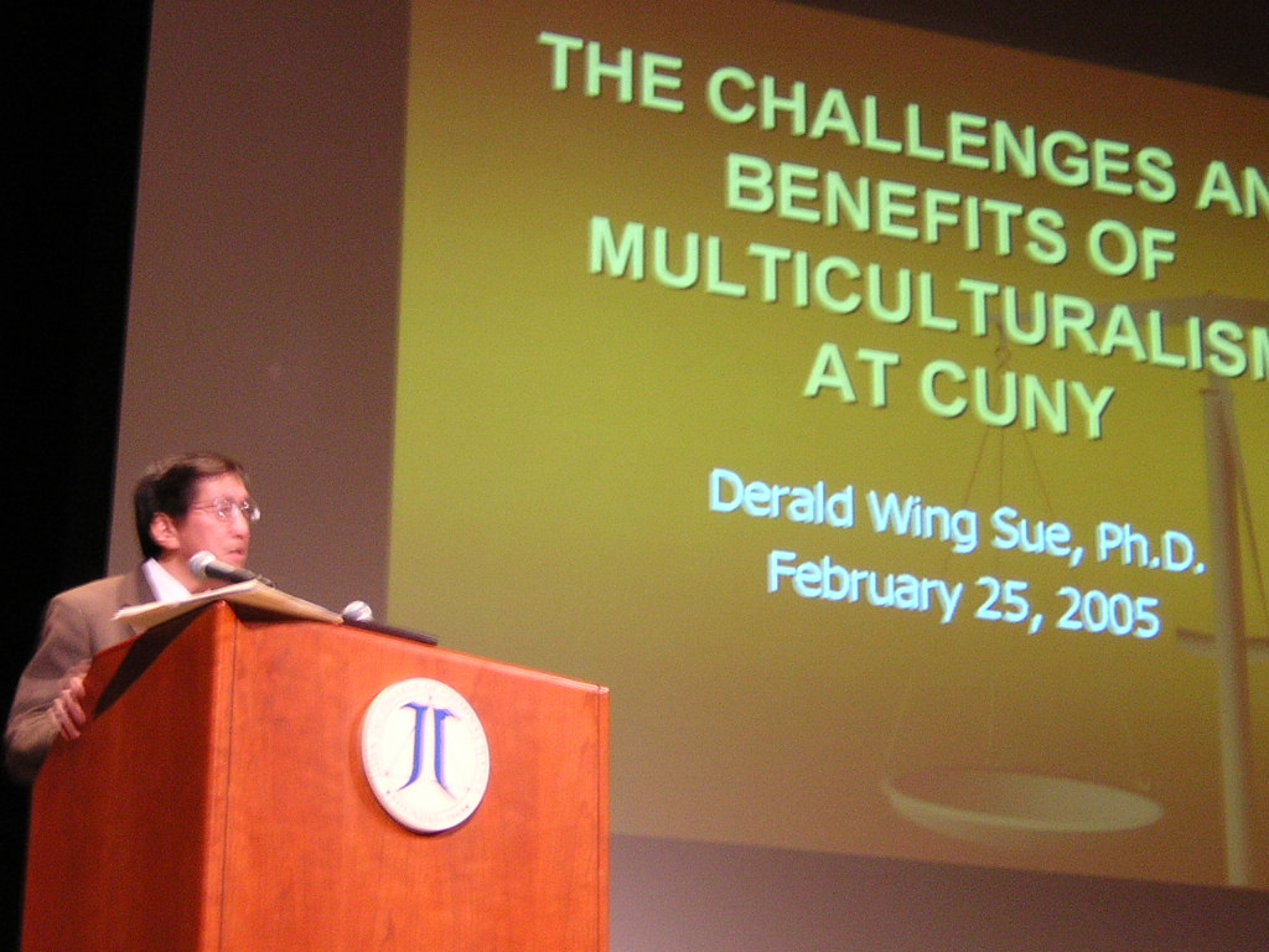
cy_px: 476
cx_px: 634
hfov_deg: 27.8
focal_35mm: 70
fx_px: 2566
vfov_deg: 21.0
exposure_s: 1/3.2
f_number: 3.6
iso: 400
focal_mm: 9.1
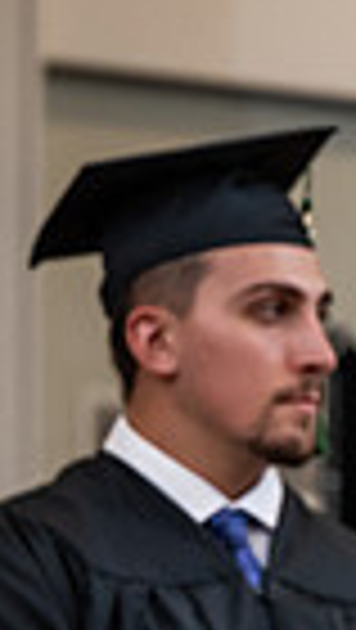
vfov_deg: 5.0
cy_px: 637
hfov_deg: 2.8
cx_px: 942
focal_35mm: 429
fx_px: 7182
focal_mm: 99
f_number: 3.5
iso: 1600
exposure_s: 1/200
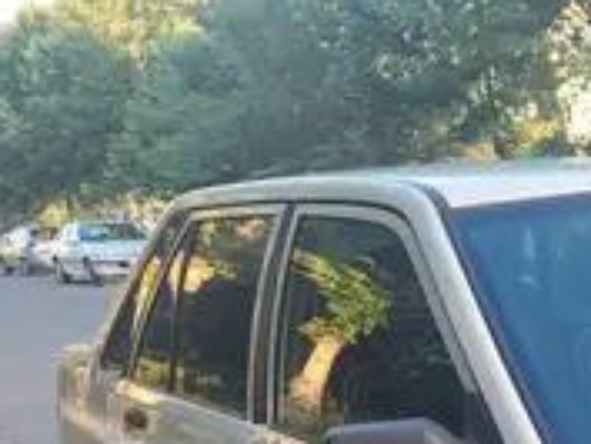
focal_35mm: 61
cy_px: 534
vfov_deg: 22.2
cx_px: 721
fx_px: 1042
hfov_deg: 27.6
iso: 50
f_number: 1.8
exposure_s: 1/50
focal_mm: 5.23
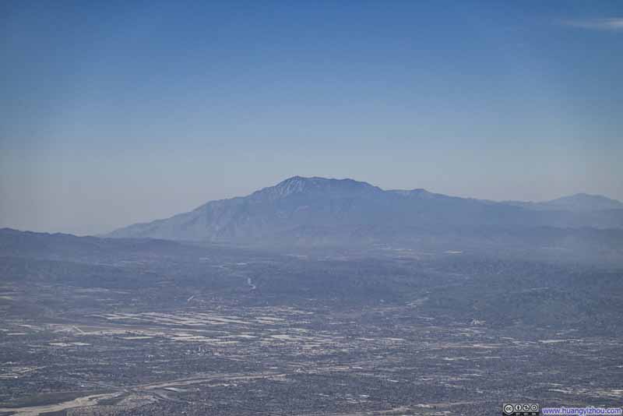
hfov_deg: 17.1
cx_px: 312
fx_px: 2077
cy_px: 208
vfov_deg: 11.4
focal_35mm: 120
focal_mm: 120
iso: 100
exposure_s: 1/2500
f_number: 5.6
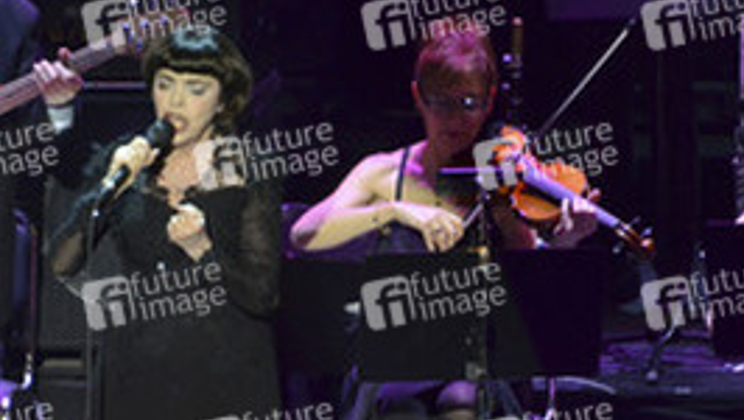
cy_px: 367
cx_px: 193
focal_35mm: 800
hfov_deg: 2.7
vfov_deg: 1.5
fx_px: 15792
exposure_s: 1/180
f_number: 5.6
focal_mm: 300
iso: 1600
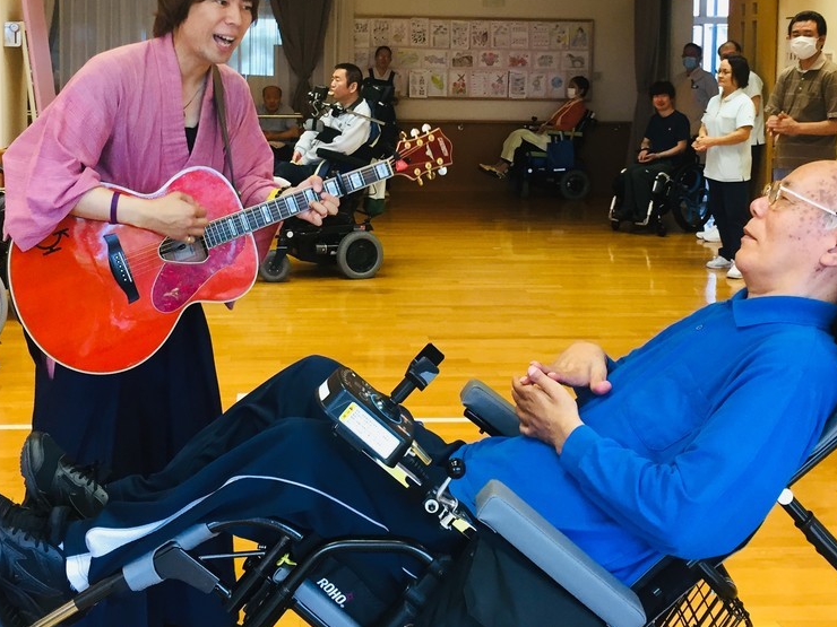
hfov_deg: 40.4
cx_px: 383
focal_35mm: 47
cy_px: 121
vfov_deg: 30.1
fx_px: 1136
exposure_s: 1/30
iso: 40
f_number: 2.2
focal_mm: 4.15
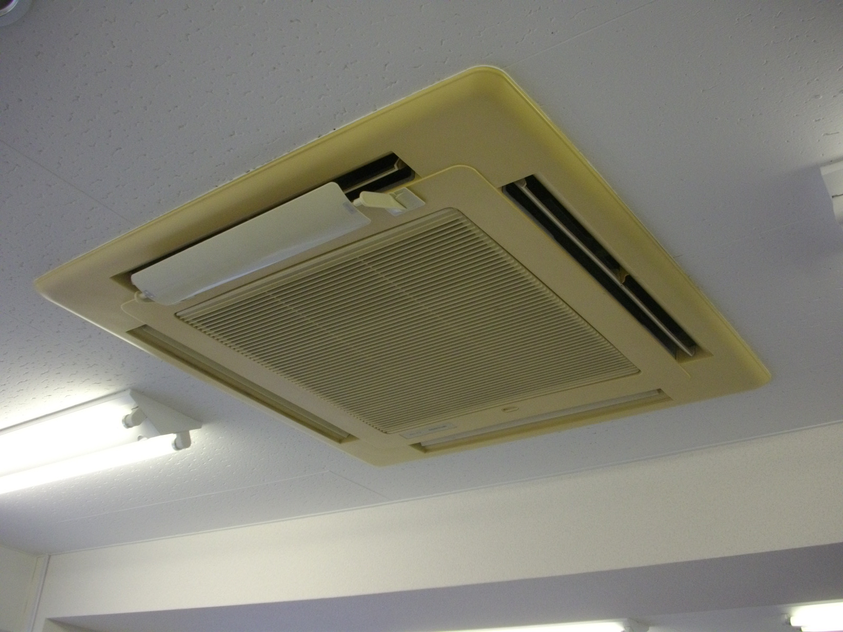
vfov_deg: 38.7
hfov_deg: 50.1
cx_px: 422
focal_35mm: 37
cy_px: 316
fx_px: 901
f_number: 2.8
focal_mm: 6.2
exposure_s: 1/125
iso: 192
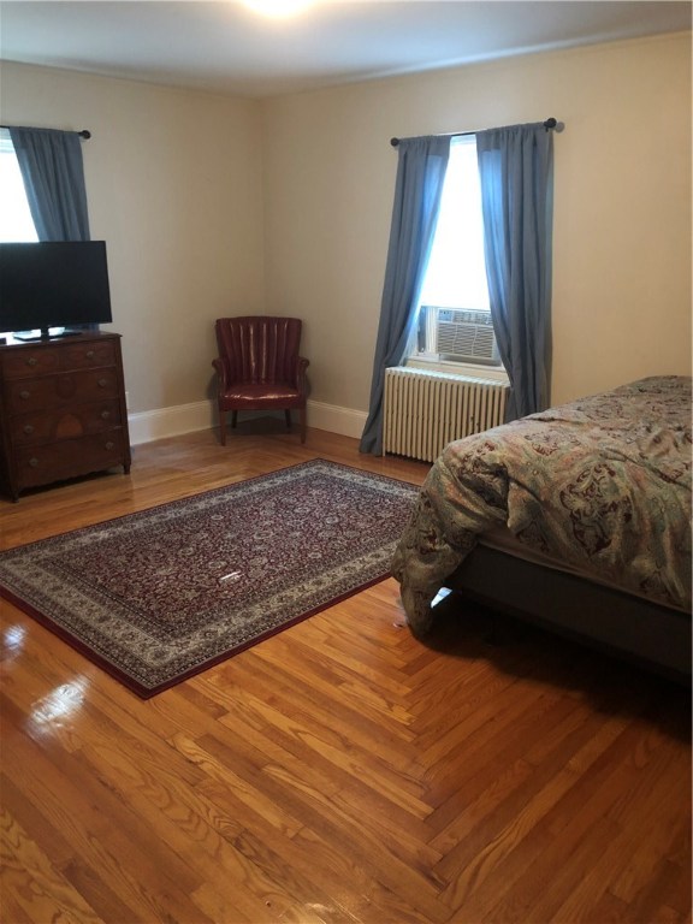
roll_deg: -0.1
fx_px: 747
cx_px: 346
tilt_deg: -15.8
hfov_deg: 49.7
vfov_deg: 63.4
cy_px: 462
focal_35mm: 28
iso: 100
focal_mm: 4
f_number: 1.8
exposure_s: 1/4
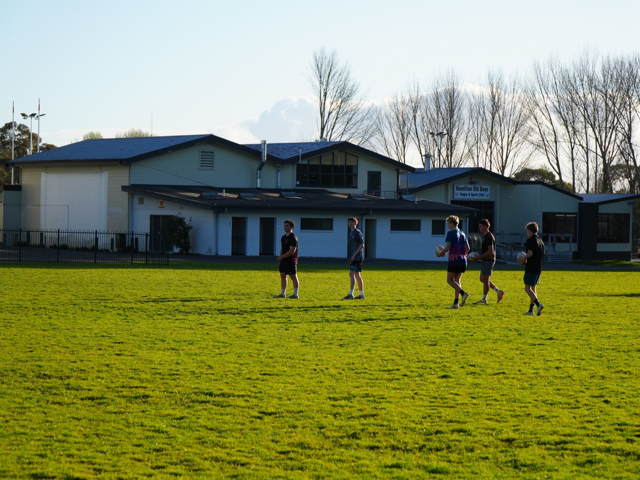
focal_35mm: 99
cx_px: 340
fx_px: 1822
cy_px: 246
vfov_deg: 15.0
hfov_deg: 19.9
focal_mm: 59
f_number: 5
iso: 100
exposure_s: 1/400
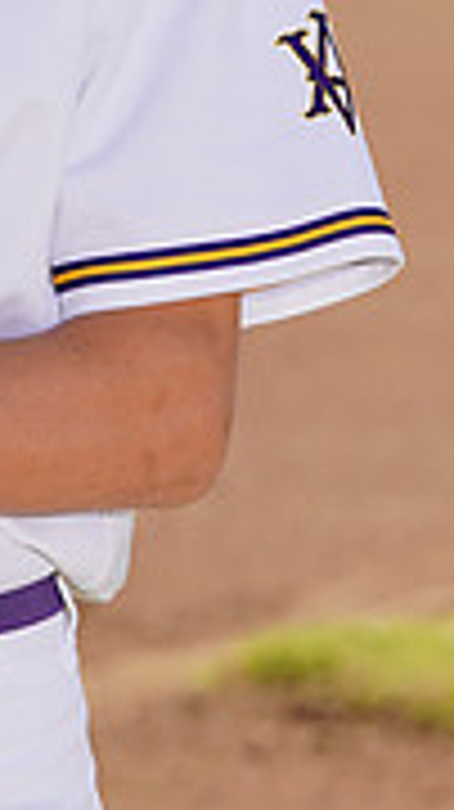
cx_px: -227
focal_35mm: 704
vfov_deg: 3.1
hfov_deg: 1.7
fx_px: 15095
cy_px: -351
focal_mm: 209
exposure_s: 1/250
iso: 100
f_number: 9
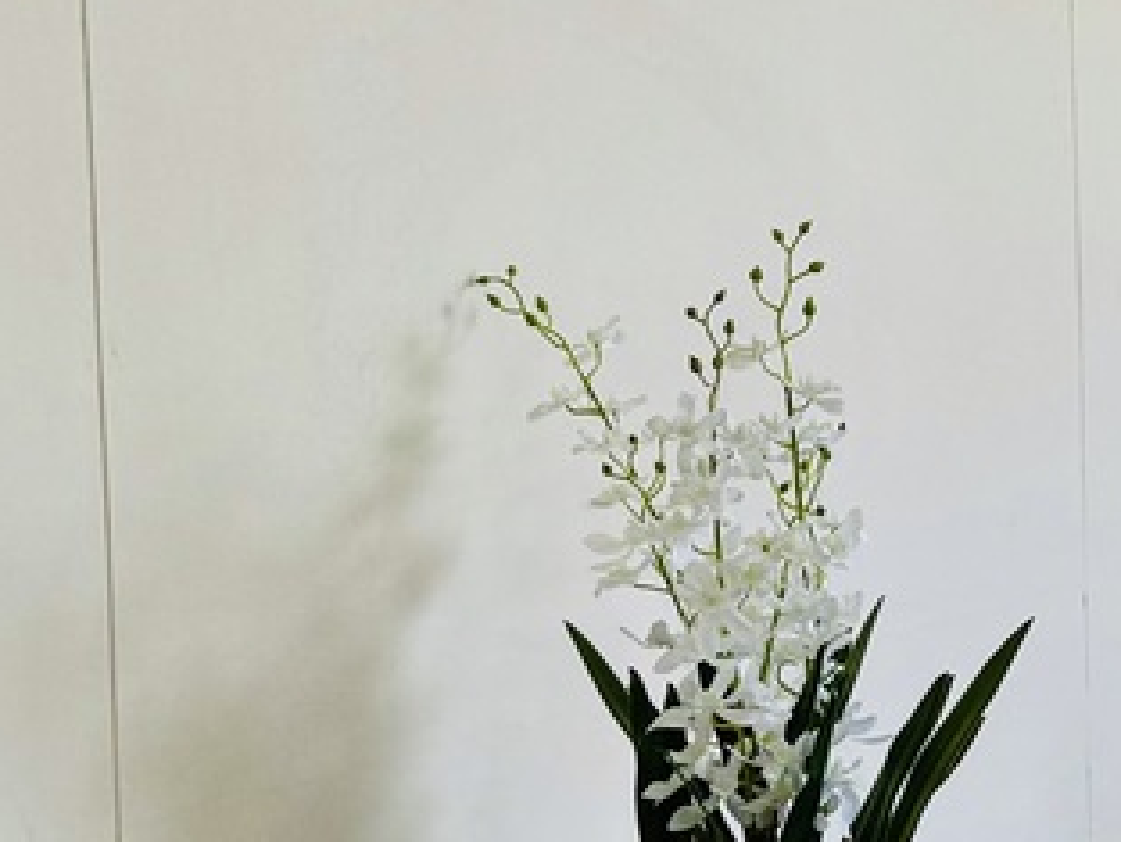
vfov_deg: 12.9
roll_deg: +1.5
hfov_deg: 16.0
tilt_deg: -1.8
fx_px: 3726
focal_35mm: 115
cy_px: 306
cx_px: 1558
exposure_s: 1/404
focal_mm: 6.76
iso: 80
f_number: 1.78
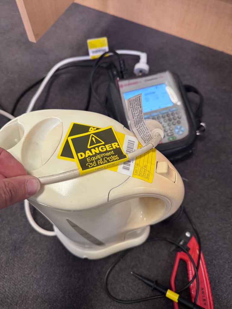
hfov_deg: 56.8
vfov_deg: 71.6
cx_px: 116
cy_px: 154
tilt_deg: -59.2
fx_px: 214
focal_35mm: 24
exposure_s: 1/50
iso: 320
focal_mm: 6.76
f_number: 1.78
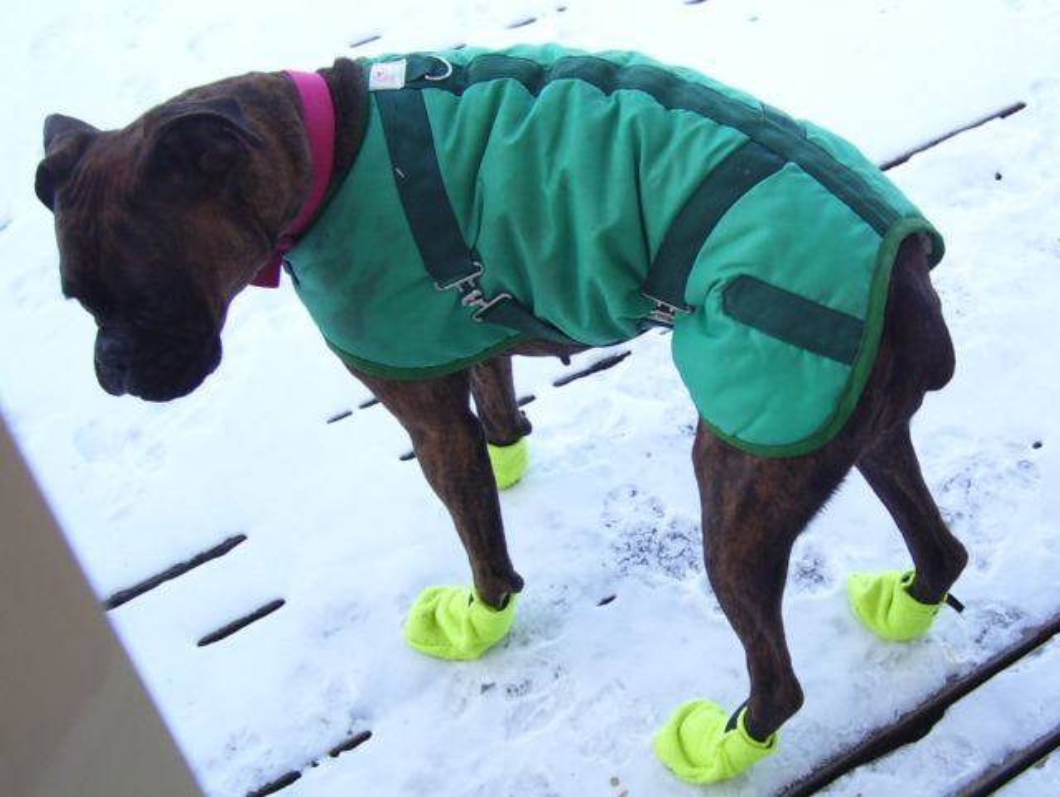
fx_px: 1042
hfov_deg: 53.9
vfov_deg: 41.8
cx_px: 530
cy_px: 398
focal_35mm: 34
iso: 80
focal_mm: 5.6
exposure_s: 1/350
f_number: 2.7
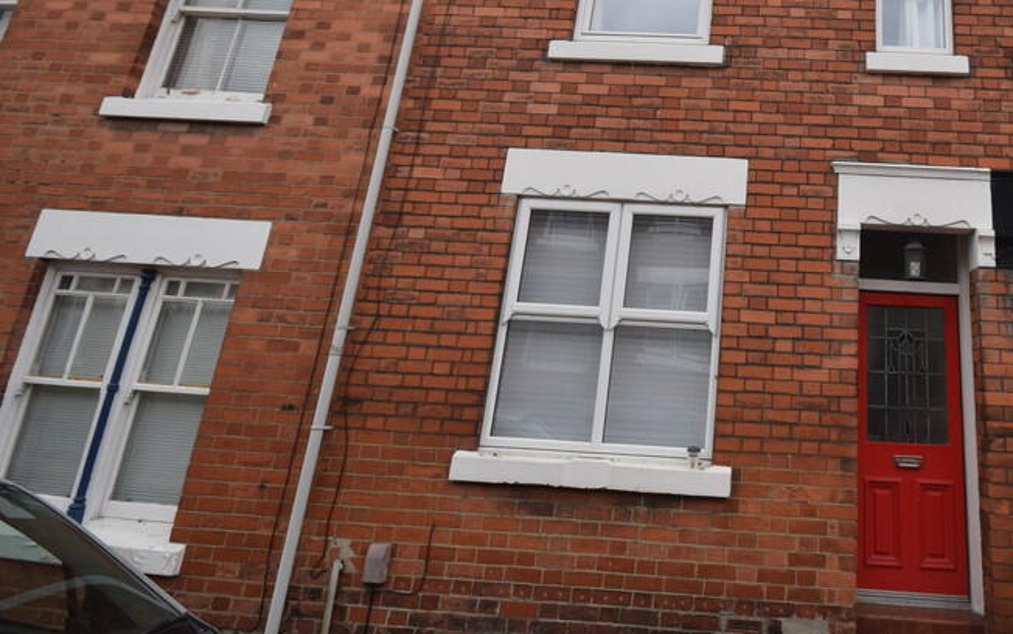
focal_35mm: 24
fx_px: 663
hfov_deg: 69.9
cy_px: 144
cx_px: 758
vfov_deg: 48.7
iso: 400
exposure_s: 1/250
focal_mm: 10
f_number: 8
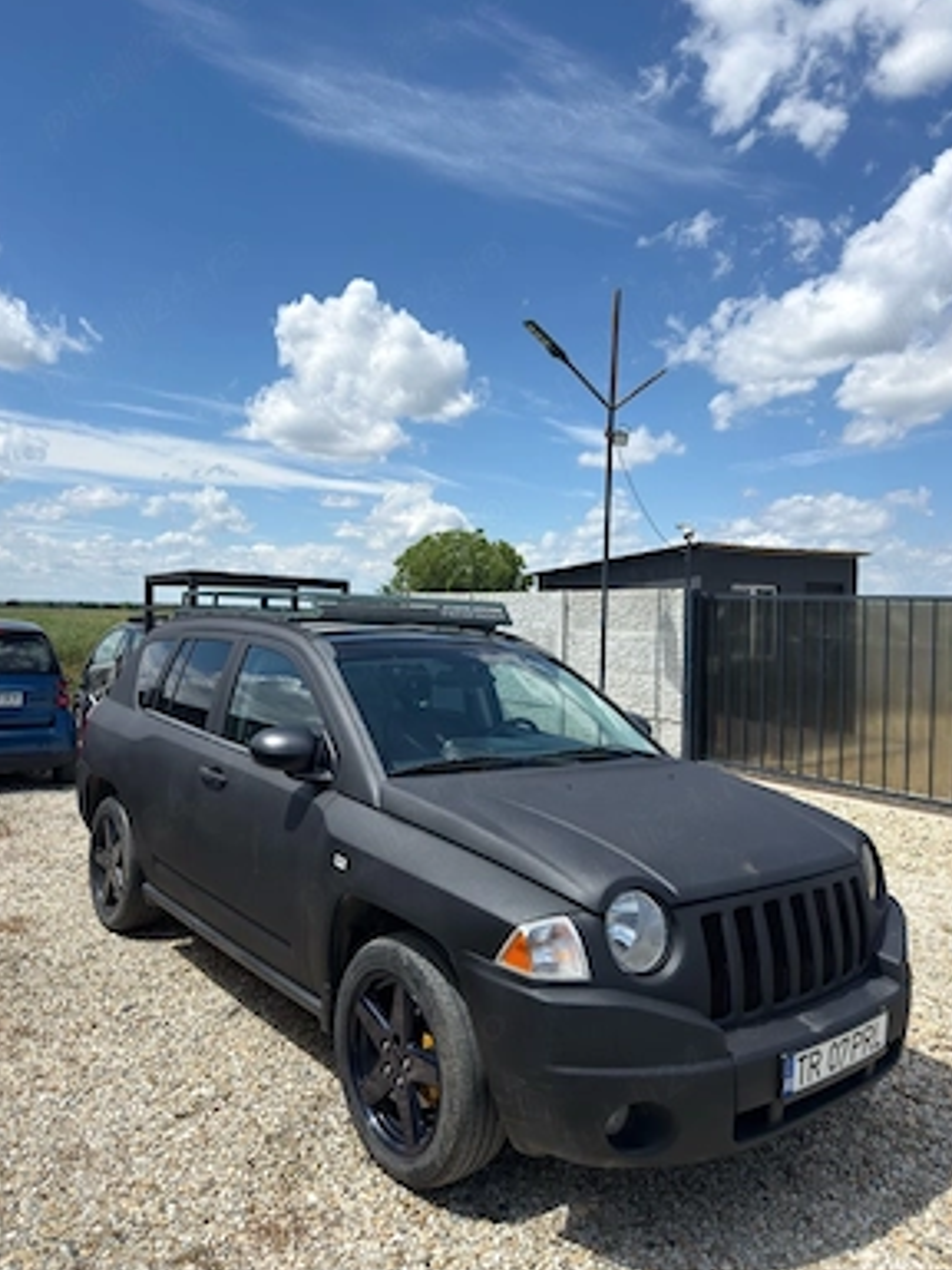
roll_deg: -1.3
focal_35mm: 25
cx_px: 466
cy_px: 615
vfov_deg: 69.4
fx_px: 917
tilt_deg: +0.0
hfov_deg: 54.9
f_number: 1.78
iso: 64
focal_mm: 6.76
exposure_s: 1/4739
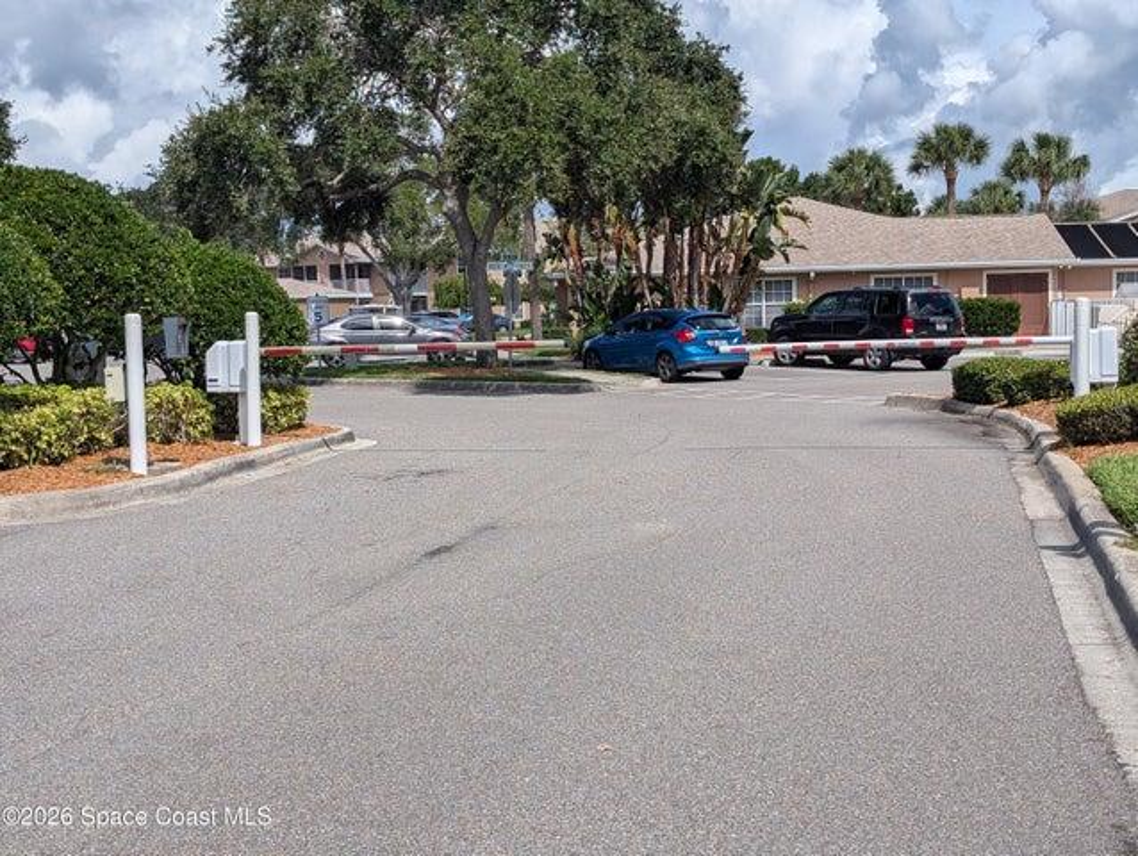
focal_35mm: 49
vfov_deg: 29.7
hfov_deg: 38.9
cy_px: 428
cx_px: 569
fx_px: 1613
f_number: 1.68
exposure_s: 1/2128
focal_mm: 6.9
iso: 22
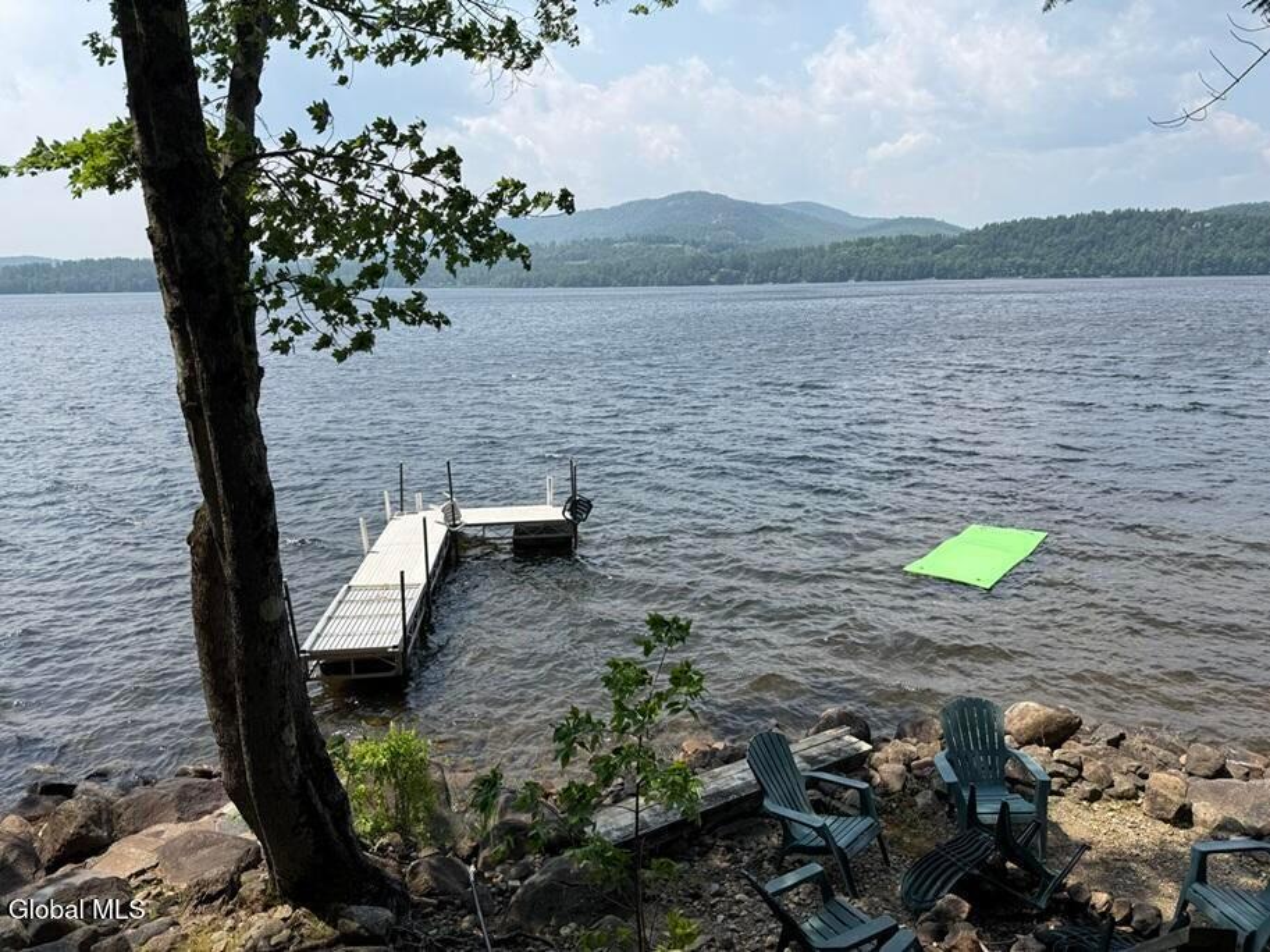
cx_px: 635
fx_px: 880
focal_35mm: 24
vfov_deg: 56.8
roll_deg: +1.0
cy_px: 476
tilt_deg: -12.1
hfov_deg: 71.6
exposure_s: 1/4405
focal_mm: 6.76
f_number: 1.78
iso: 80
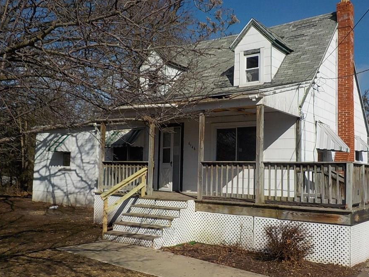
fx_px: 373
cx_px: 198
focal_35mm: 35
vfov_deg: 40.7
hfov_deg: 52.6
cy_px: 134
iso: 125
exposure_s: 1/640
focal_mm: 4.1
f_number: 6.6
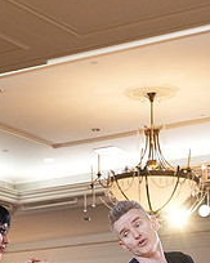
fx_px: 1081
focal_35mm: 139
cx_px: 38
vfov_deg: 13.3
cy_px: 347
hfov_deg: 11.1
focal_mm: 52
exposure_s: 1/200
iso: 5000
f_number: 6.3
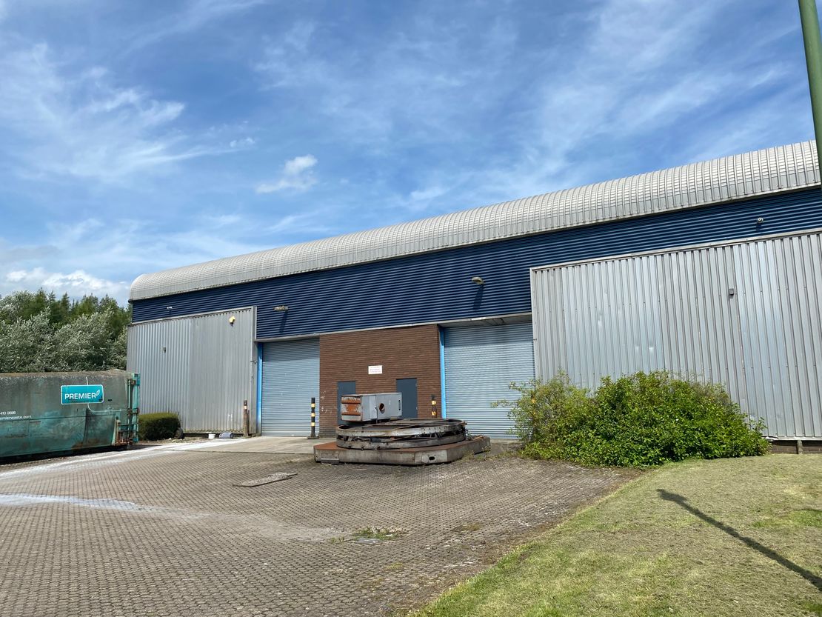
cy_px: 308
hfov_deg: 67.3
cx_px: 411
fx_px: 618
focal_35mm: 26
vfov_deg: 53.1
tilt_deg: +6.6
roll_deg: +1.1
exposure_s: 1/3731
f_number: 1.8
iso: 32
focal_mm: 4.25
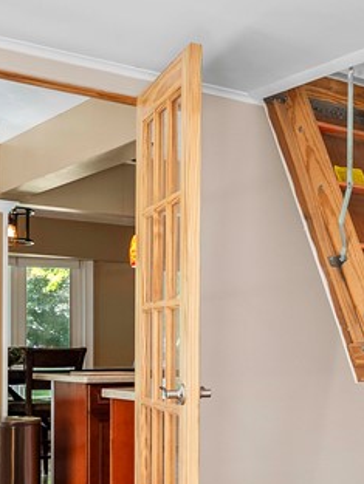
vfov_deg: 31.5
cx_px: 527
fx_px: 841
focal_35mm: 60
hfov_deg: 21.1
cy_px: 371
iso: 80
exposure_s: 1/40
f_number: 2.8
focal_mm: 12
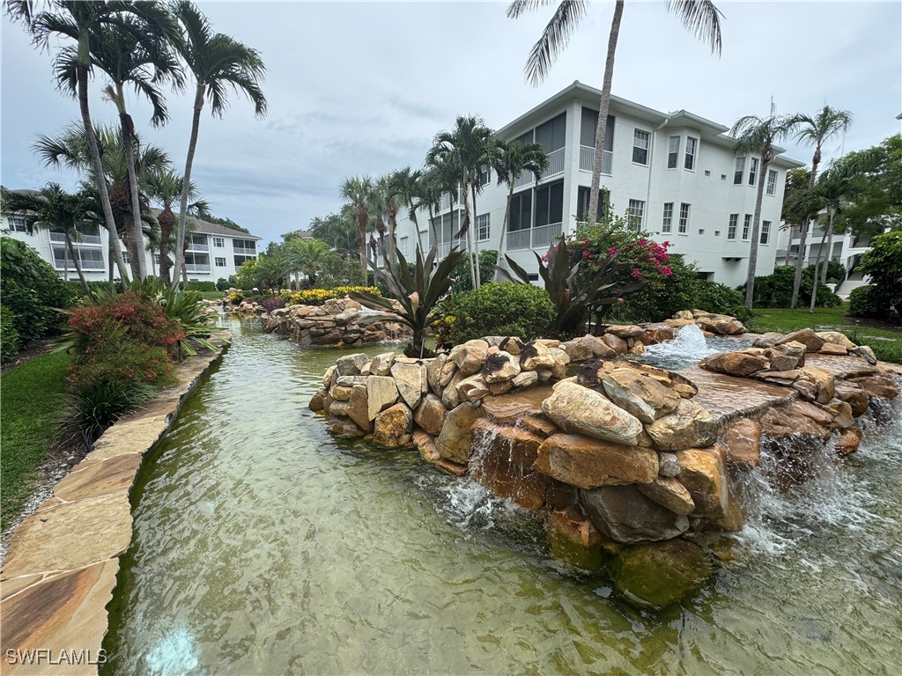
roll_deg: +0.2
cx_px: 451
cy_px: 338
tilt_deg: -9.2
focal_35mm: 14
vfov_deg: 85.7
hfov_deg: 102.1
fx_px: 365
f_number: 2.2
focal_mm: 2.22
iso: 40
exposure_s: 1/587
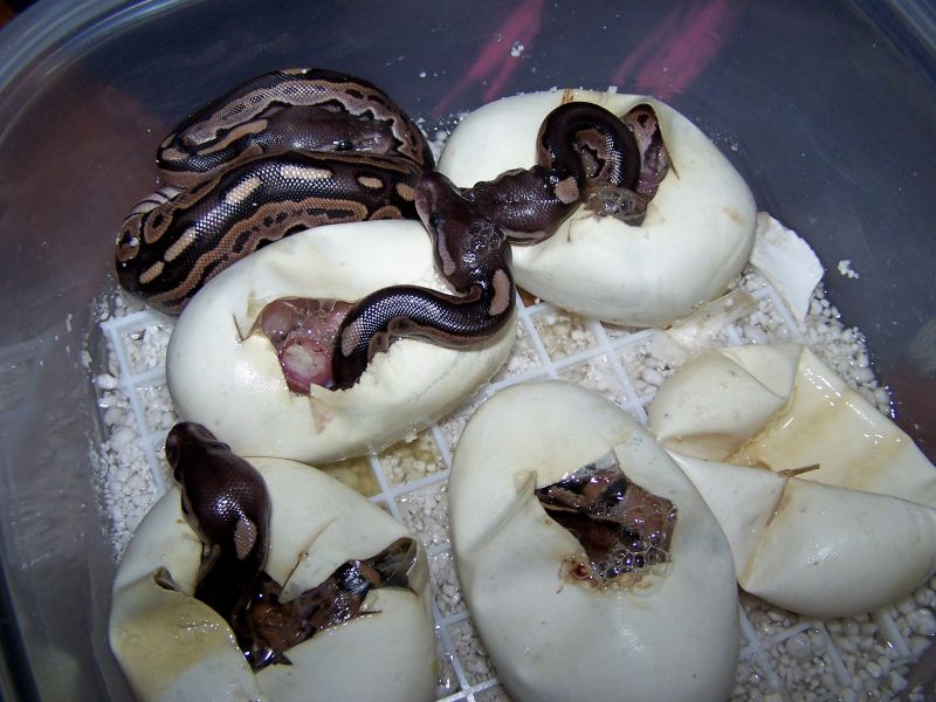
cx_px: 468
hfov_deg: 49.0
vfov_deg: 37.7
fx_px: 1028
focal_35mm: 38
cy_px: 351
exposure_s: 1/60
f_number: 2.8
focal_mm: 6.3
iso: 80
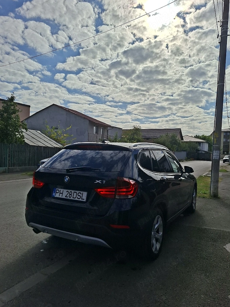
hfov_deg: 56.8
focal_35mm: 24
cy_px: 154
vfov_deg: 71.6
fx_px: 213
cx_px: 116
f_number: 1.8
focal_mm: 5.54
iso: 50
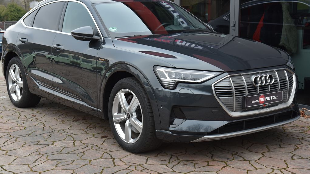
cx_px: 155
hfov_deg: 37.8
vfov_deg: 21.8
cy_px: 75
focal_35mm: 55
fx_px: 452
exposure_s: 1/125
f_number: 5.6
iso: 500
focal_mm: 52
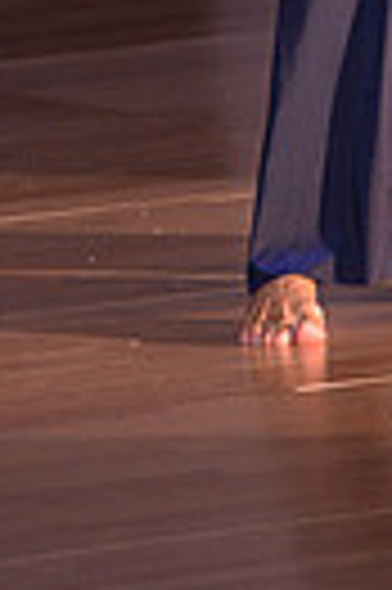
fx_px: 12347
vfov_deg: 2.7
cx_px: 701
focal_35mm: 754
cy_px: -703
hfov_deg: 1.8
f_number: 5.6
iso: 1600
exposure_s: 1/250
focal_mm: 170
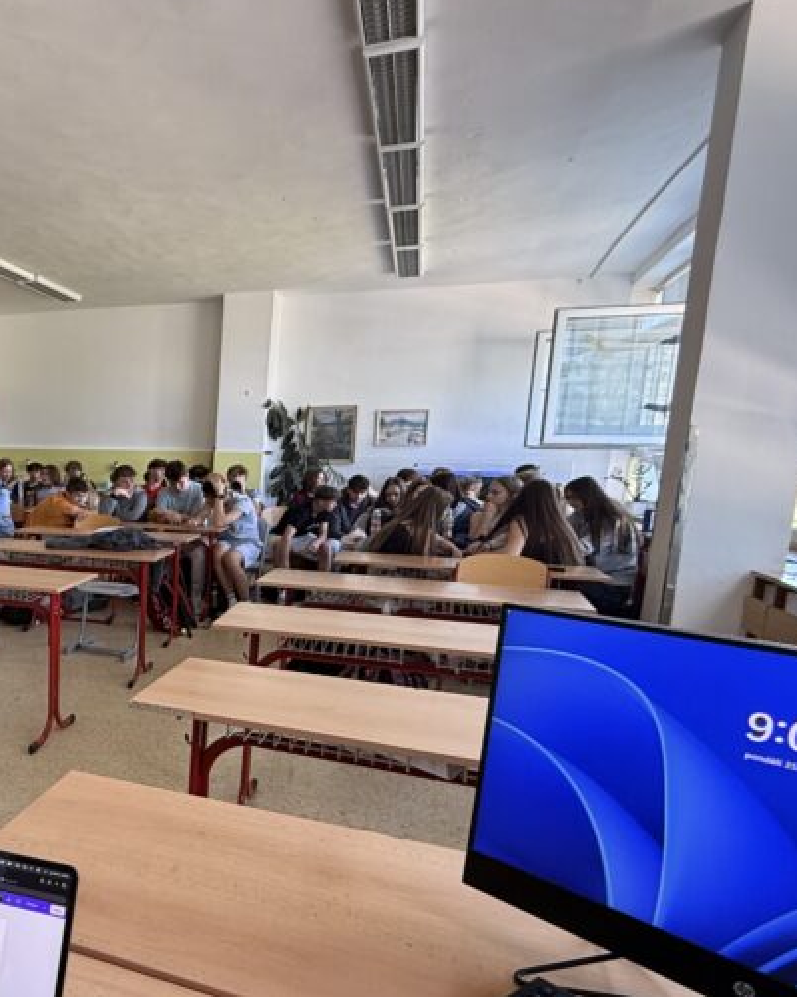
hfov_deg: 44.5
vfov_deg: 61.8
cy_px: 584
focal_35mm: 28
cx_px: 14
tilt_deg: -9.0
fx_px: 826
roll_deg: -1.2
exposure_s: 1/99
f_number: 2.2
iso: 200
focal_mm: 2.22
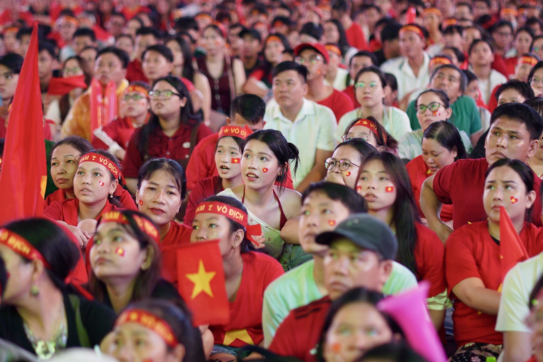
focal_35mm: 127
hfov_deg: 16.1
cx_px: 272
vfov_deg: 10.8
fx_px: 1915
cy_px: 181
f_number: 1.8
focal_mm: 85
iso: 1000
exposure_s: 1/100
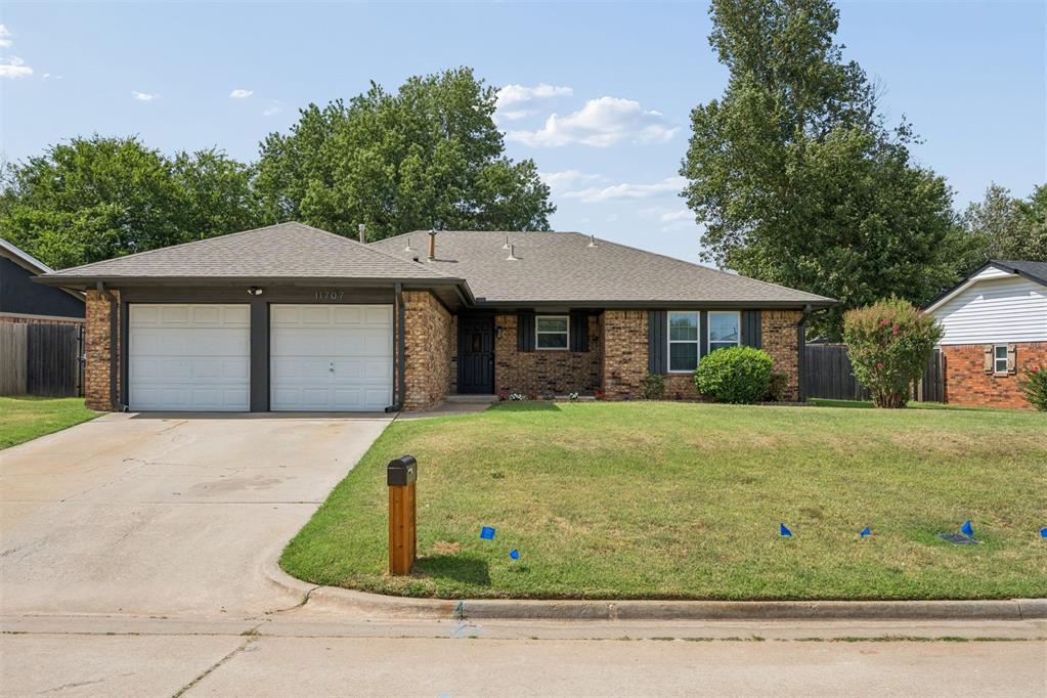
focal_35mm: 35
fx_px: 1018
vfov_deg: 37.9
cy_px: 349
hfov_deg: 54.4
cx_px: 524
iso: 200
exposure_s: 1/640
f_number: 8
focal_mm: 35
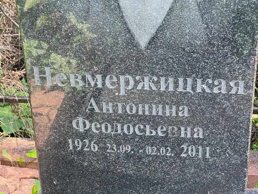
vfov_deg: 19.1
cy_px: 97
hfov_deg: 25.3
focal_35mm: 77
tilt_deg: -30.4
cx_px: 129
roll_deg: +1.8
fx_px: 574
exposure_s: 1/99
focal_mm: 9
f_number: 2.8
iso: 200
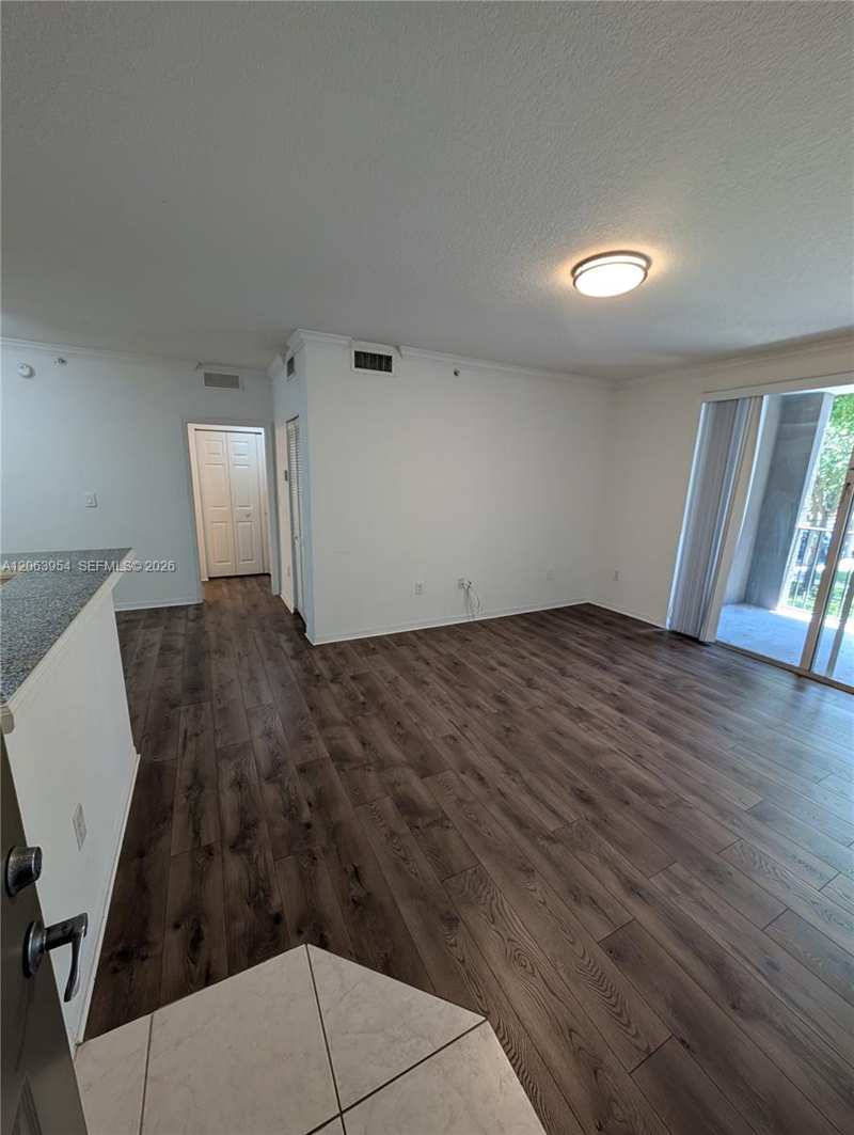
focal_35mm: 12
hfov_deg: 94.6
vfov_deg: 110.5
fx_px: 394
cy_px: 568
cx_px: 427
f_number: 1.7
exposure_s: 1/60
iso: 72
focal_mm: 2.02
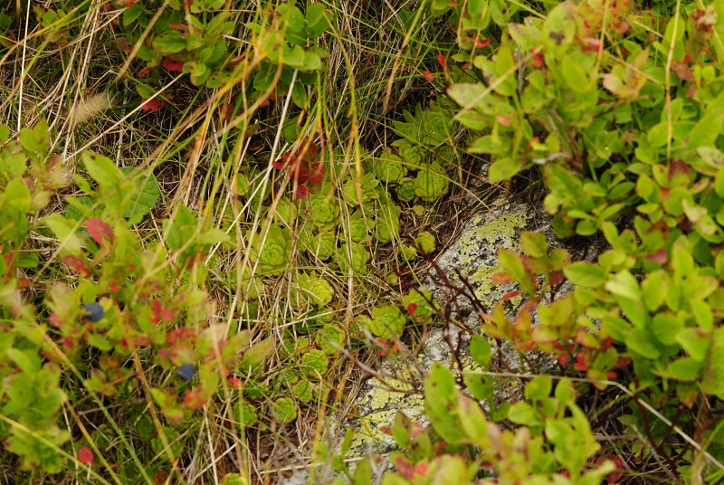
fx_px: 2568
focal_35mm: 128
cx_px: 362
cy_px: 242
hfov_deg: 16.0
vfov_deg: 10.8
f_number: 7.1
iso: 100
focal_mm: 85
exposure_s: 1/60
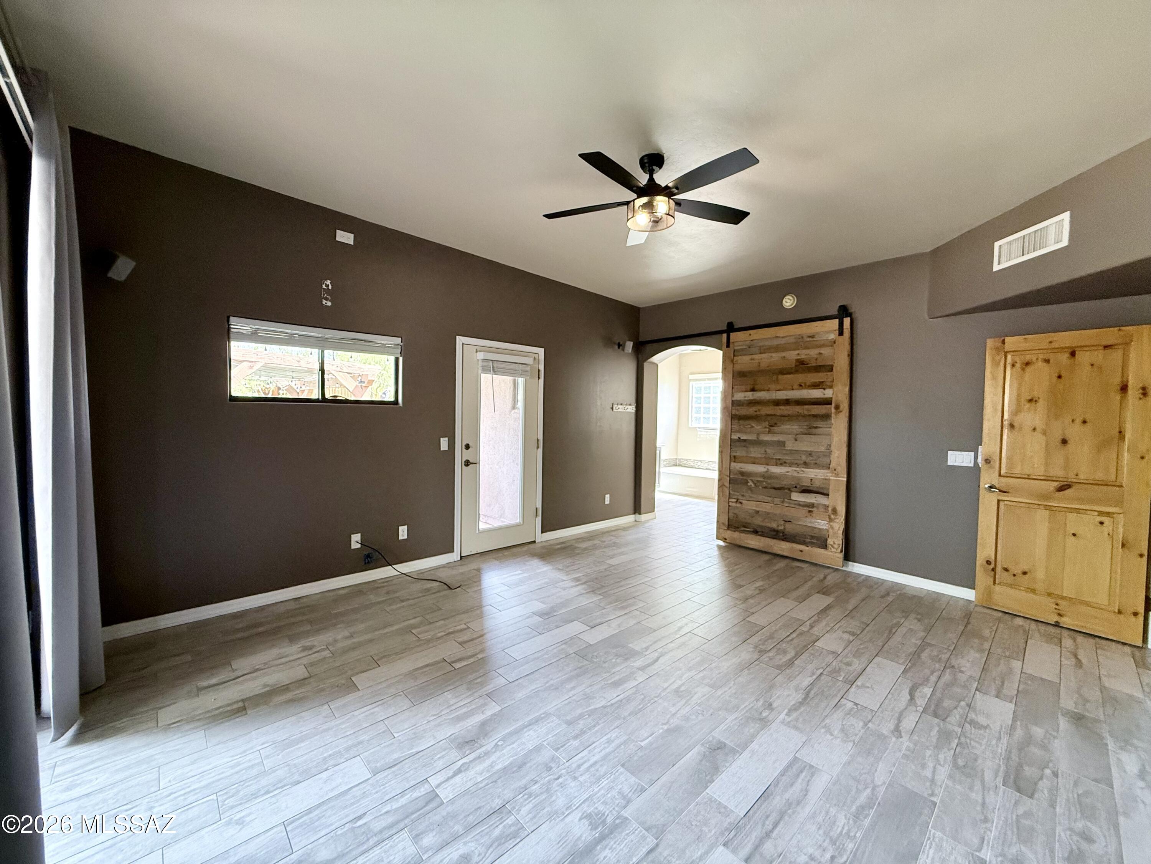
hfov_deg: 102.1
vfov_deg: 85.7
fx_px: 466
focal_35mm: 14
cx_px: 576
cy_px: 432
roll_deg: -1.3
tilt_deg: -2.4
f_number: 2.2
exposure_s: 1/99
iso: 250
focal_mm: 2.22
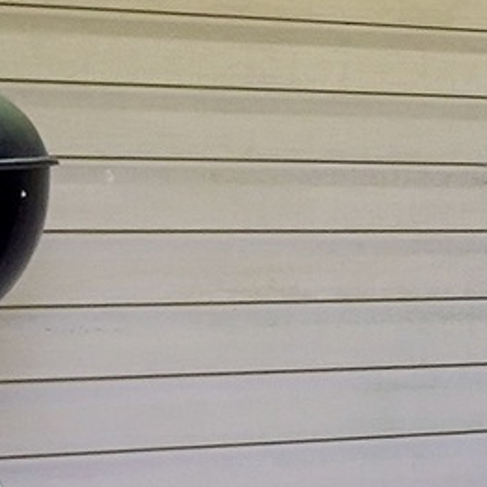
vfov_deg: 11.1
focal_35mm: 158
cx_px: 1788
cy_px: 282
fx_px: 2507
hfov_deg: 8.1
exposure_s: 1/60
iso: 100
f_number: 4
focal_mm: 10.5
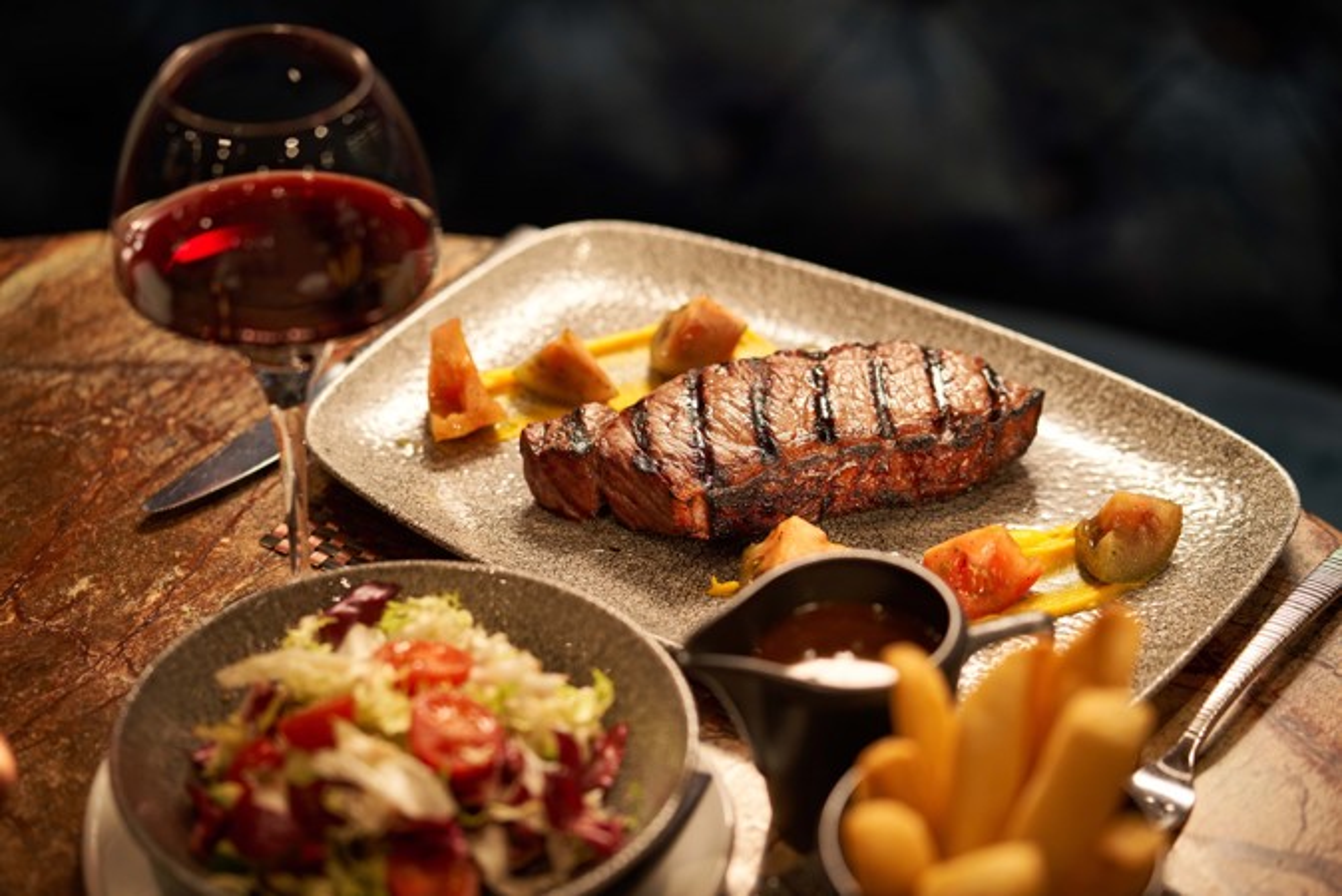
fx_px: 3170
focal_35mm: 85
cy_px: 448
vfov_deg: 16.1
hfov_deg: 23.9
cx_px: 671
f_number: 2.8
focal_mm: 85
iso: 400
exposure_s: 1/60
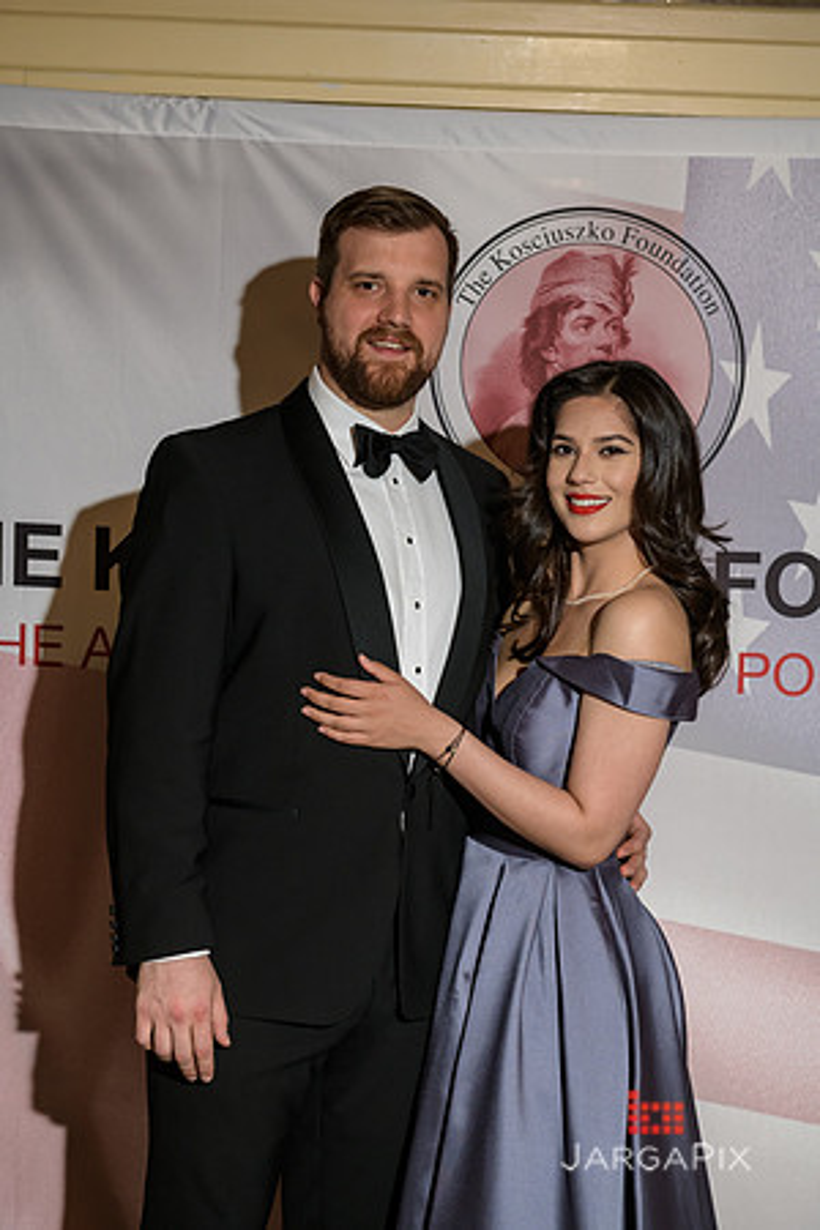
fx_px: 2391
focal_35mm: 70
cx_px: 410
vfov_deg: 28.8
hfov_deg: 19.5
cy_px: 615
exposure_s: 1/80
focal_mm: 70
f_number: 5
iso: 1000
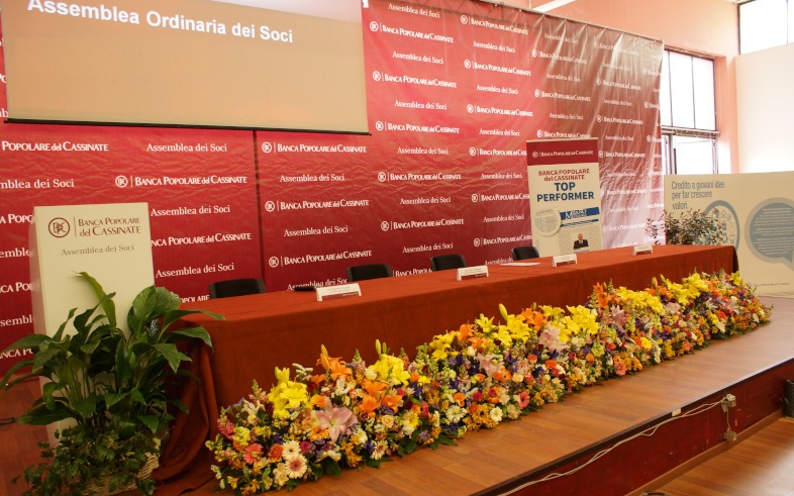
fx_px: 606
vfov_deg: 44.5
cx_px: 400
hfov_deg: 66.5
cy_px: 268
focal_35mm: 28
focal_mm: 18
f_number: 4
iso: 800
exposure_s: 1/60
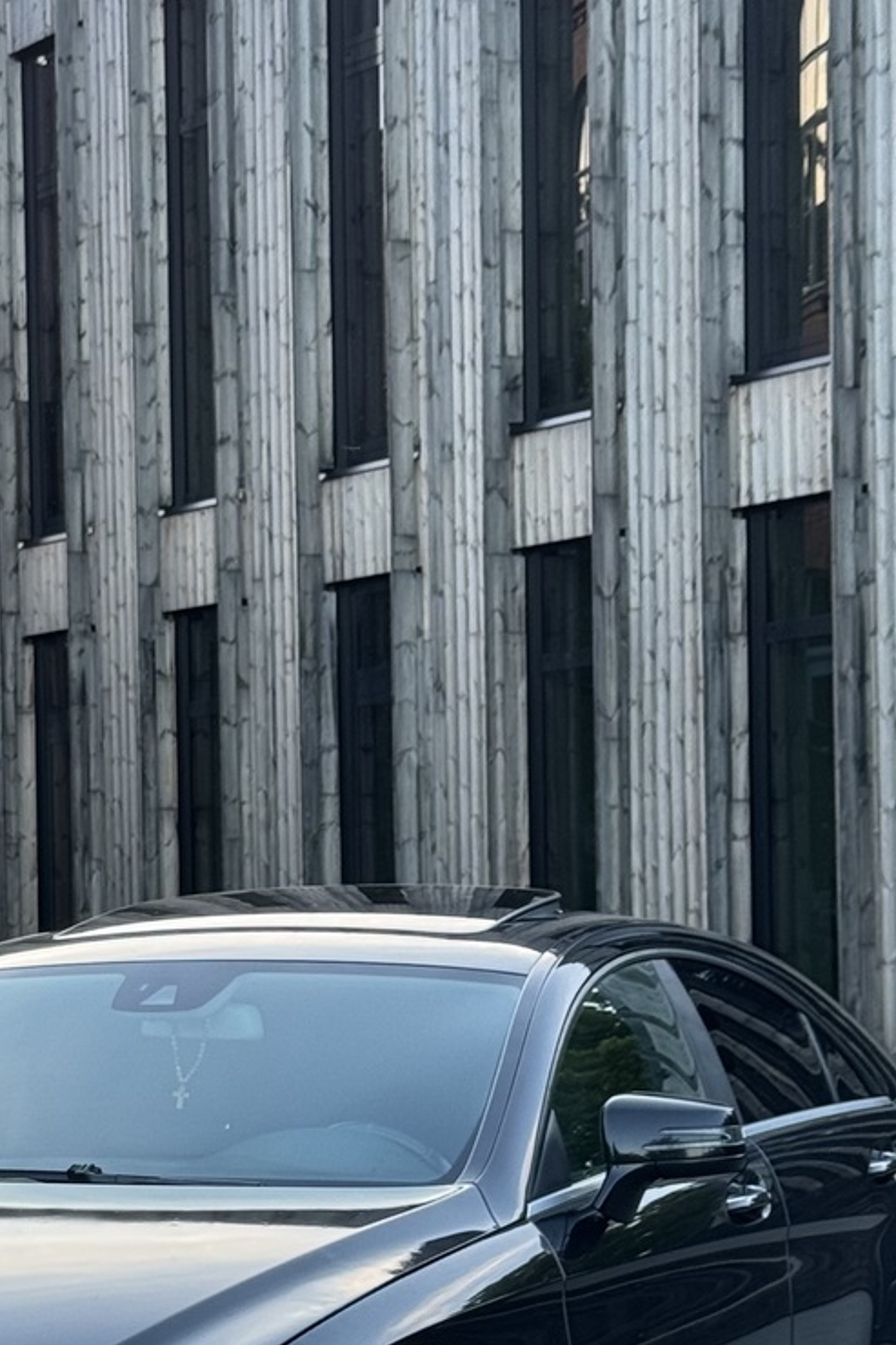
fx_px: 4034
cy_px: 1029
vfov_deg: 18.8
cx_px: 56
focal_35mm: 108
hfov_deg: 12.6
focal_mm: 6.76
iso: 50
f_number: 1.78
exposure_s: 1/146
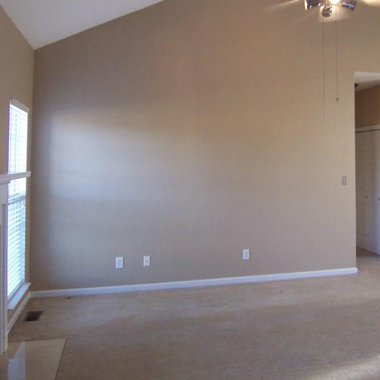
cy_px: 146
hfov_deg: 46.5
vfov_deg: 46.9
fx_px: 435
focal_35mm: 35
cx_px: 252
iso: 160
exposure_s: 1/30
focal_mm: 3.8
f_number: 2.8
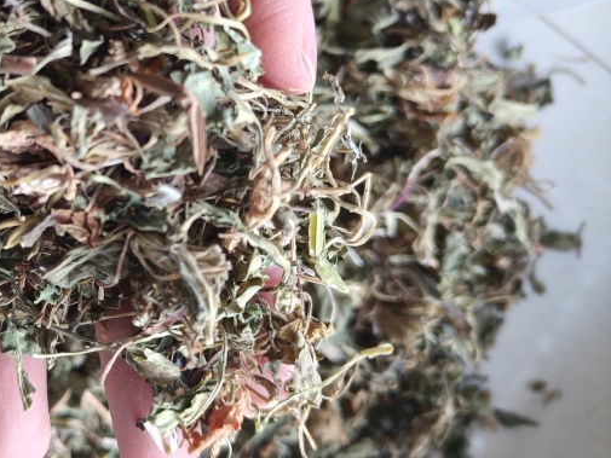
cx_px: 128
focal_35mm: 38
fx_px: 671
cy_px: 144
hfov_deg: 46.6
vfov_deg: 37.2
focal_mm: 5.59
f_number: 1.8
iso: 200
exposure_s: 1/100
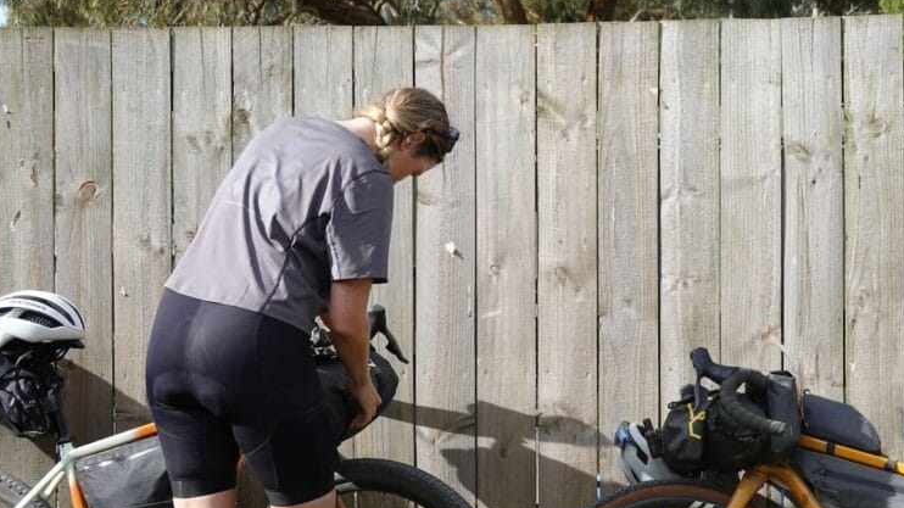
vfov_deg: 12.8
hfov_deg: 22.6
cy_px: 390
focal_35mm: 94
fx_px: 2253
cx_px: 596
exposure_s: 1/320
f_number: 4
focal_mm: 23.86
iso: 100
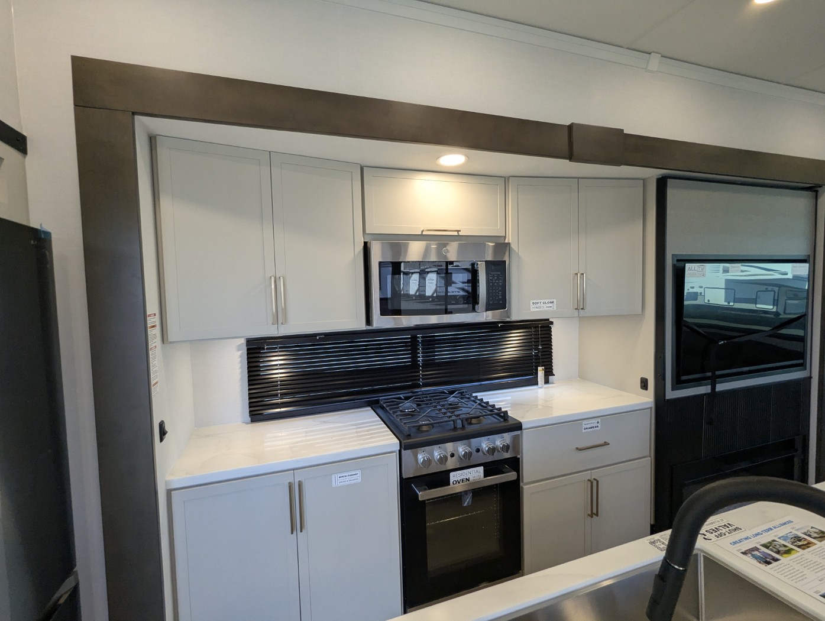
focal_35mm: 16
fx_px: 382
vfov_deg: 78.2
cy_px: 310
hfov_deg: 94.4
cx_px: 412
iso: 154
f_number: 2.2
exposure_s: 1/85.5
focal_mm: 2.35
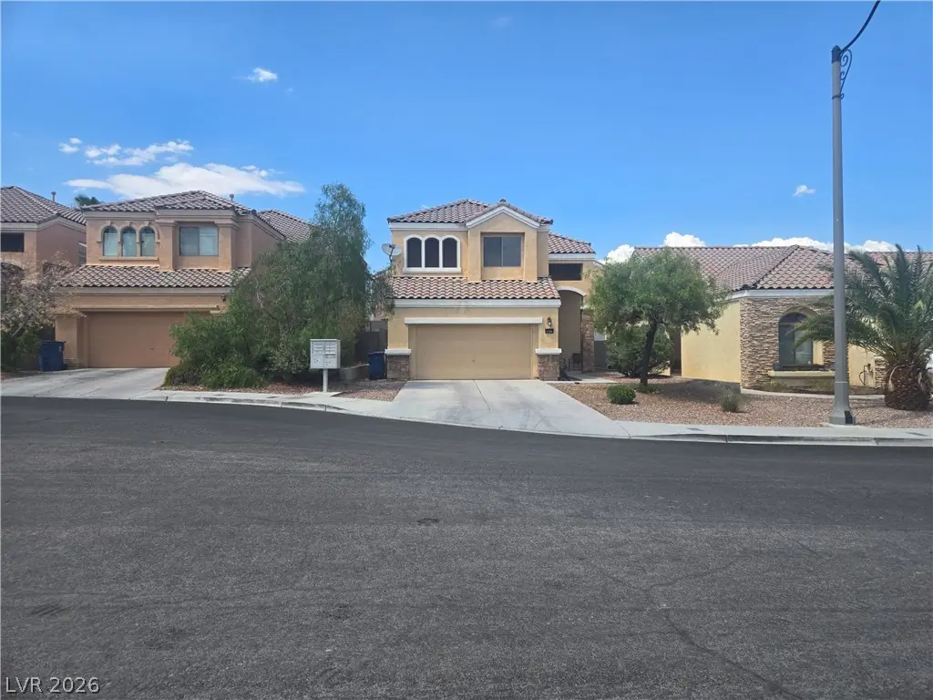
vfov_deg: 58.9
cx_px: 466
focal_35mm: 23
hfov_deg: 73.9
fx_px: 620
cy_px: 350
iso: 25
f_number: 1.8
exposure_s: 1/1445
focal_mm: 5.4
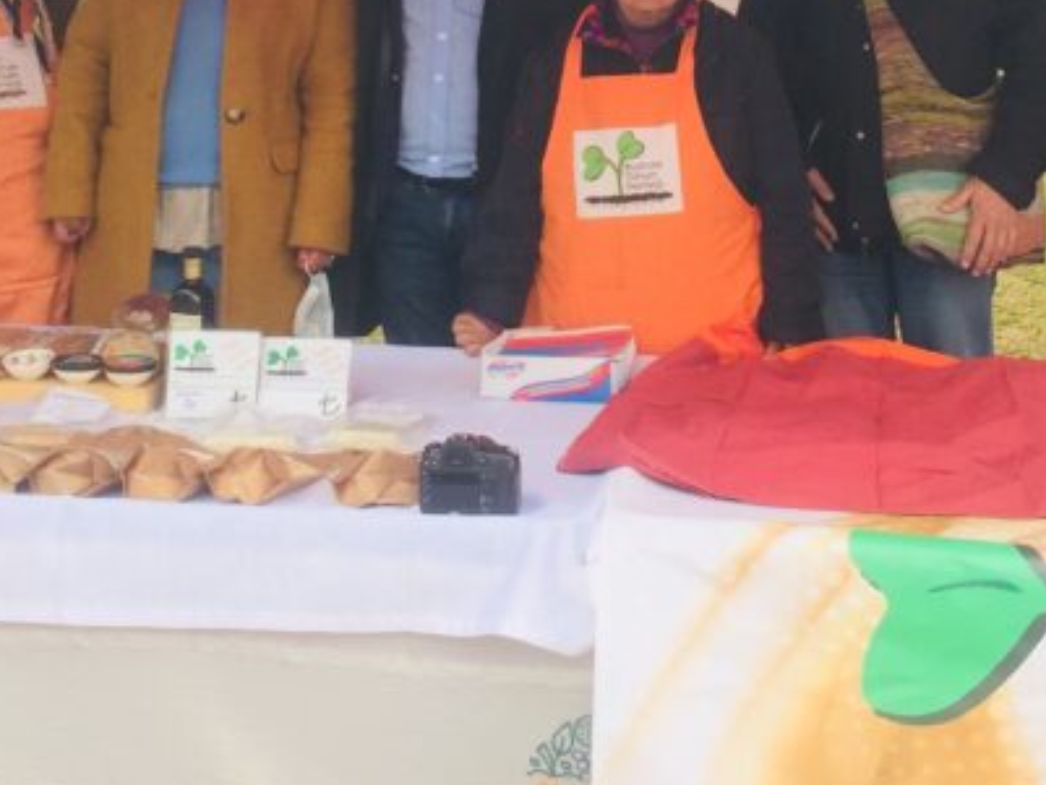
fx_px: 2237
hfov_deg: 26.2
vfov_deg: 19.2
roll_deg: -1.1
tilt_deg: -1.2
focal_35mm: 74
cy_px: -37
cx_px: 652
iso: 32
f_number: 2.2
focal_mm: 4.15
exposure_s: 1/161
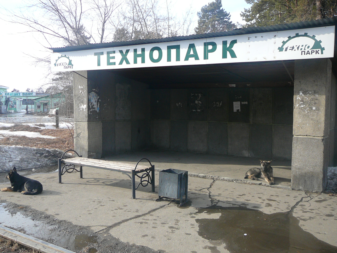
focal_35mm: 35
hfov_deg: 52.6
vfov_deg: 40.7
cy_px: 126
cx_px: 168
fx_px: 341
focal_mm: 5.2
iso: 80
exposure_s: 1/400
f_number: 2.8
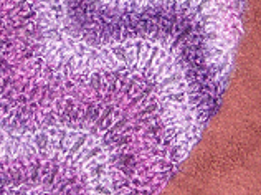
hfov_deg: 13.6
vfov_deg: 10.3
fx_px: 1069
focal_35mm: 142
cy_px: -20
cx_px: -43
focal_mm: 7.5
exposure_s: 1/60
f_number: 2.8
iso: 100
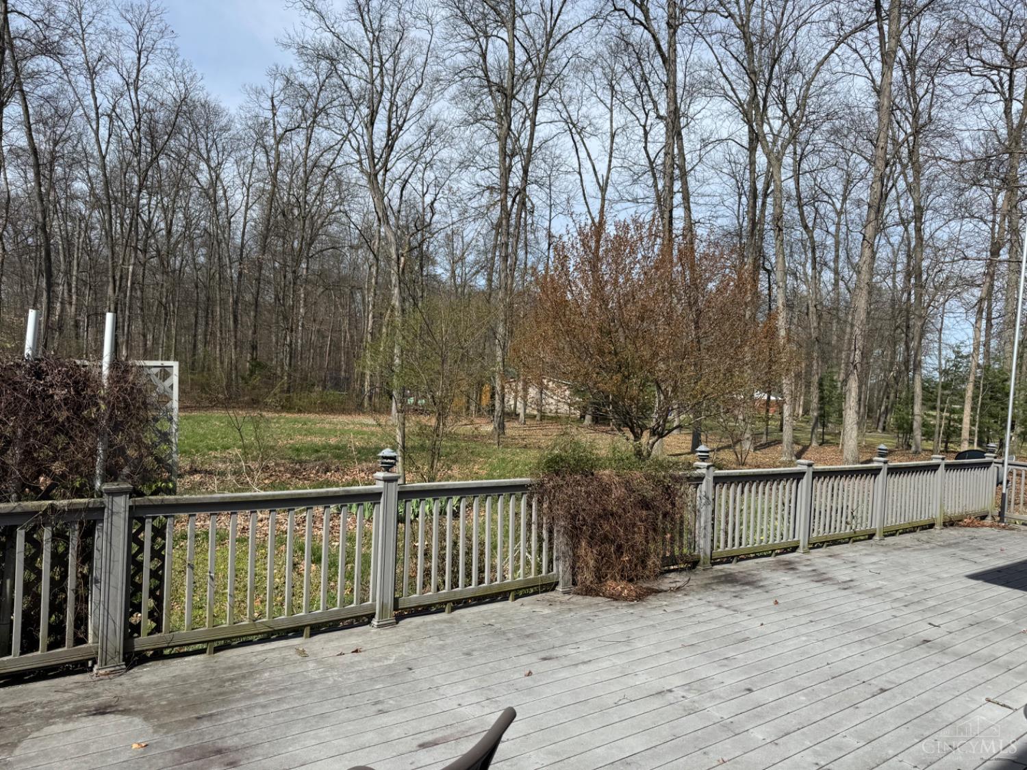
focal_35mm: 24
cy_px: 385
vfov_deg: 56.8
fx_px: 712
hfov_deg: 71.6
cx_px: 514
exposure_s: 1/4049
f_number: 1.78
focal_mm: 6.76
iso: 80
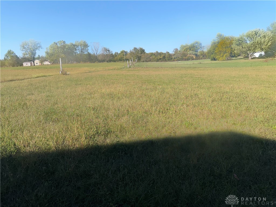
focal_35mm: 24
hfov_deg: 71.6
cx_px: 138
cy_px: 104
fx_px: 191
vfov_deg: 56.8
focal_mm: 6.76
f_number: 1.78
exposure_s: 1/6452
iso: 50
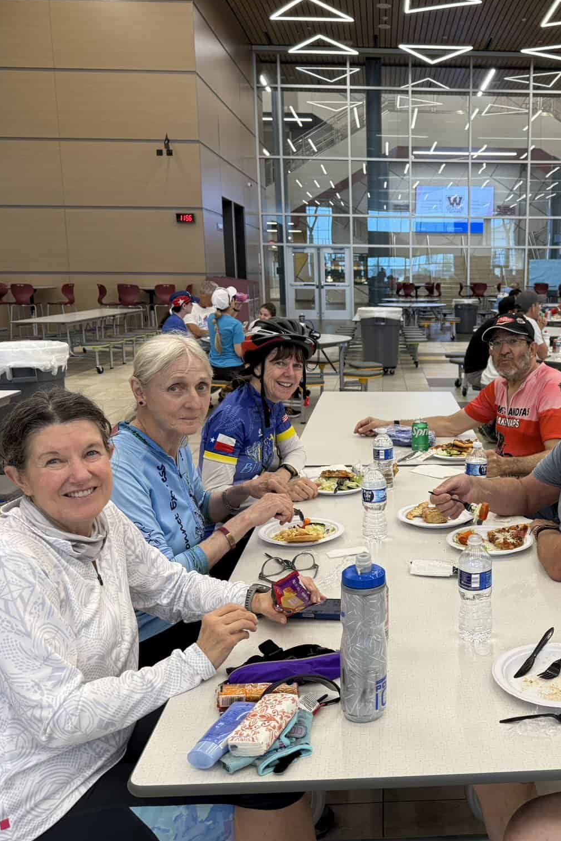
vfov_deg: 55.8
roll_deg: -1.4
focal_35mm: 34
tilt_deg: -12.5
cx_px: 446
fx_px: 795
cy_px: 423
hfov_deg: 37.5
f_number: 1.78
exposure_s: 1/120
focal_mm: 6.76
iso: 160
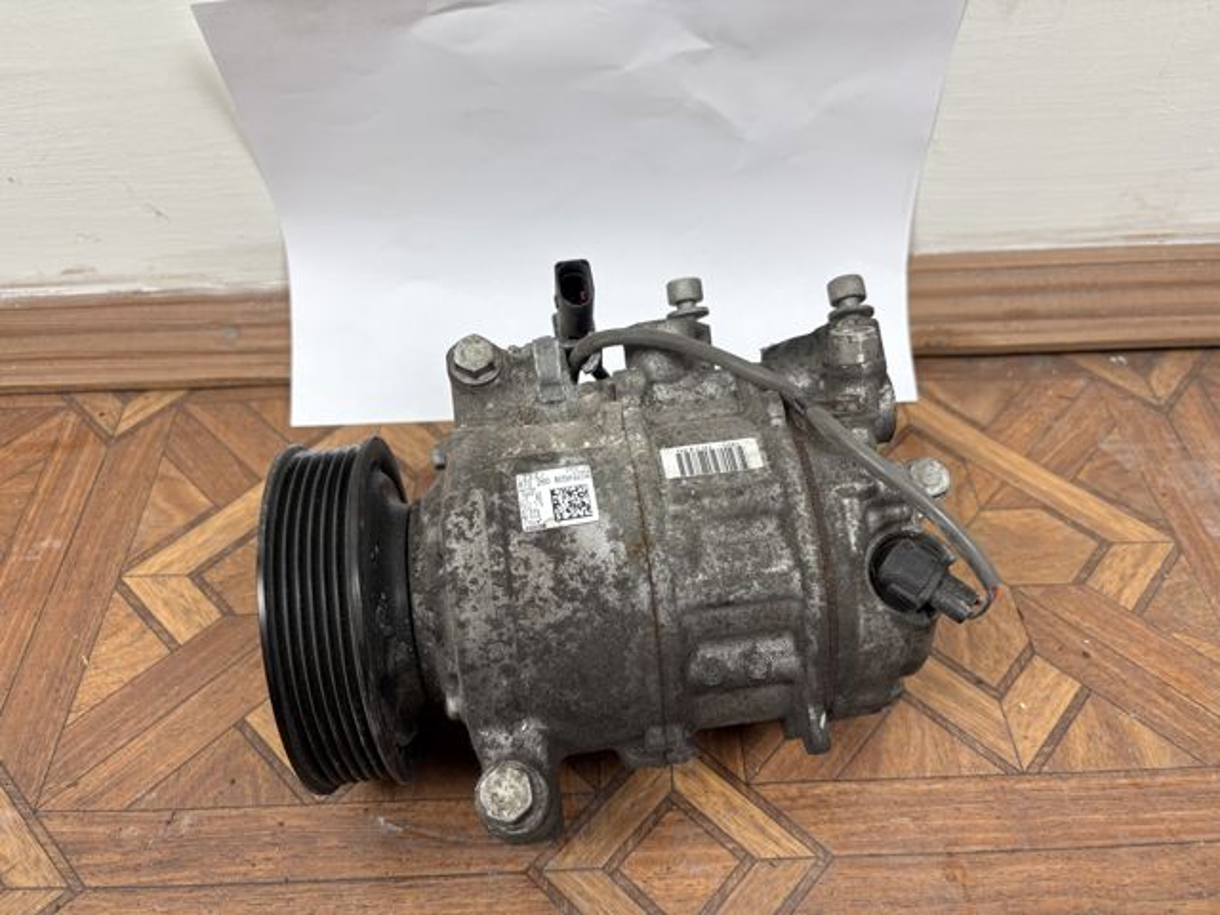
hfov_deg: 67.3
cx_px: 610
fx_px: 916
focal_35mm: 26
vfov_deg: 53.1
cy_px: 458
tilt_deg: -49.2
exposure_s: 1/188
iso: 40
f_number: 1.6
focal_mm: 5.96
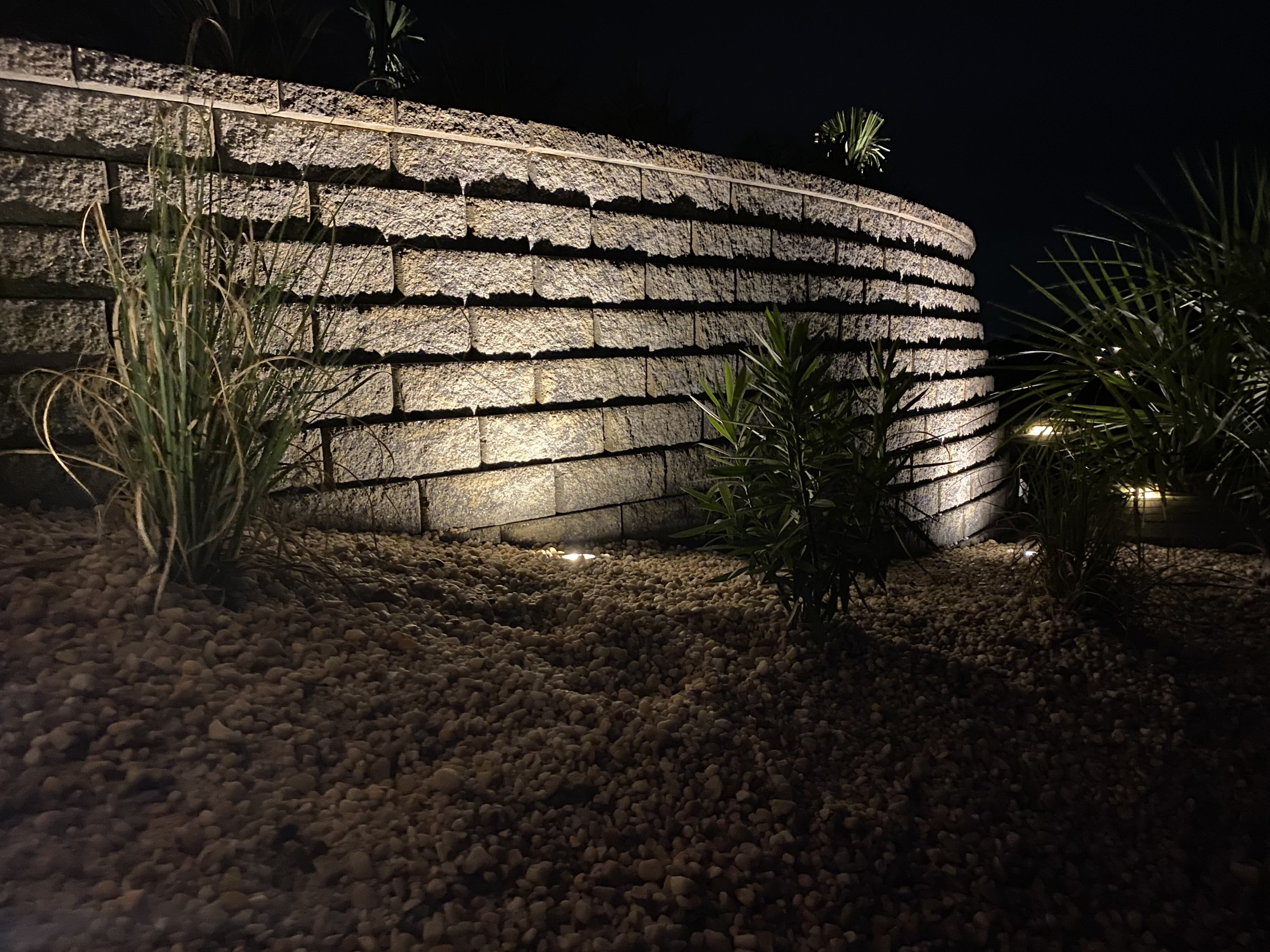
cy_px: 476
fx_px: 954
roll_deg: +2.3
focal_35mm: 26
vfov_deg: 53.1
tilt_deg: -5.8
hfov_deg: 67.3
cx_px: 635
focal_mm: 4.25
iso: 500
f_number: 1.8
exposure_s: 1/12
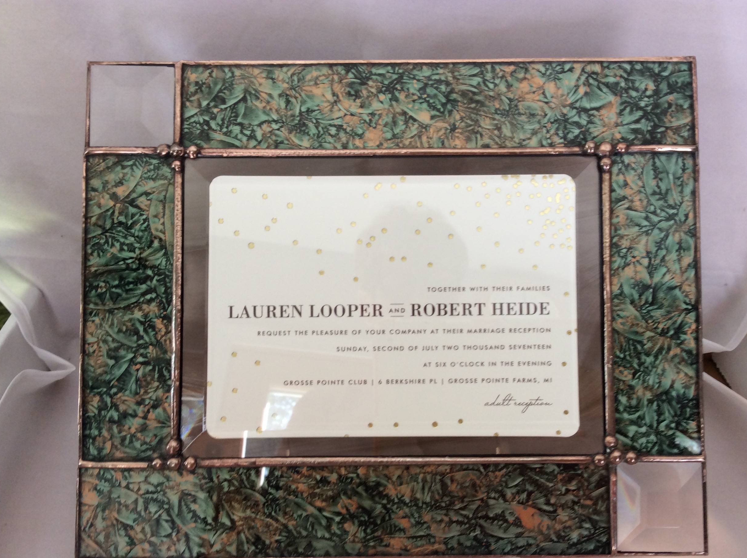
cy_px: 296
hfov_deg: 54.0
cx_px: 389
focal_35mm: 34
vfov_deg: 41.7
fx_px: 733
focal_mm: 3.3
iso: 40
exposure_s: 1/24
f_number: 2.4
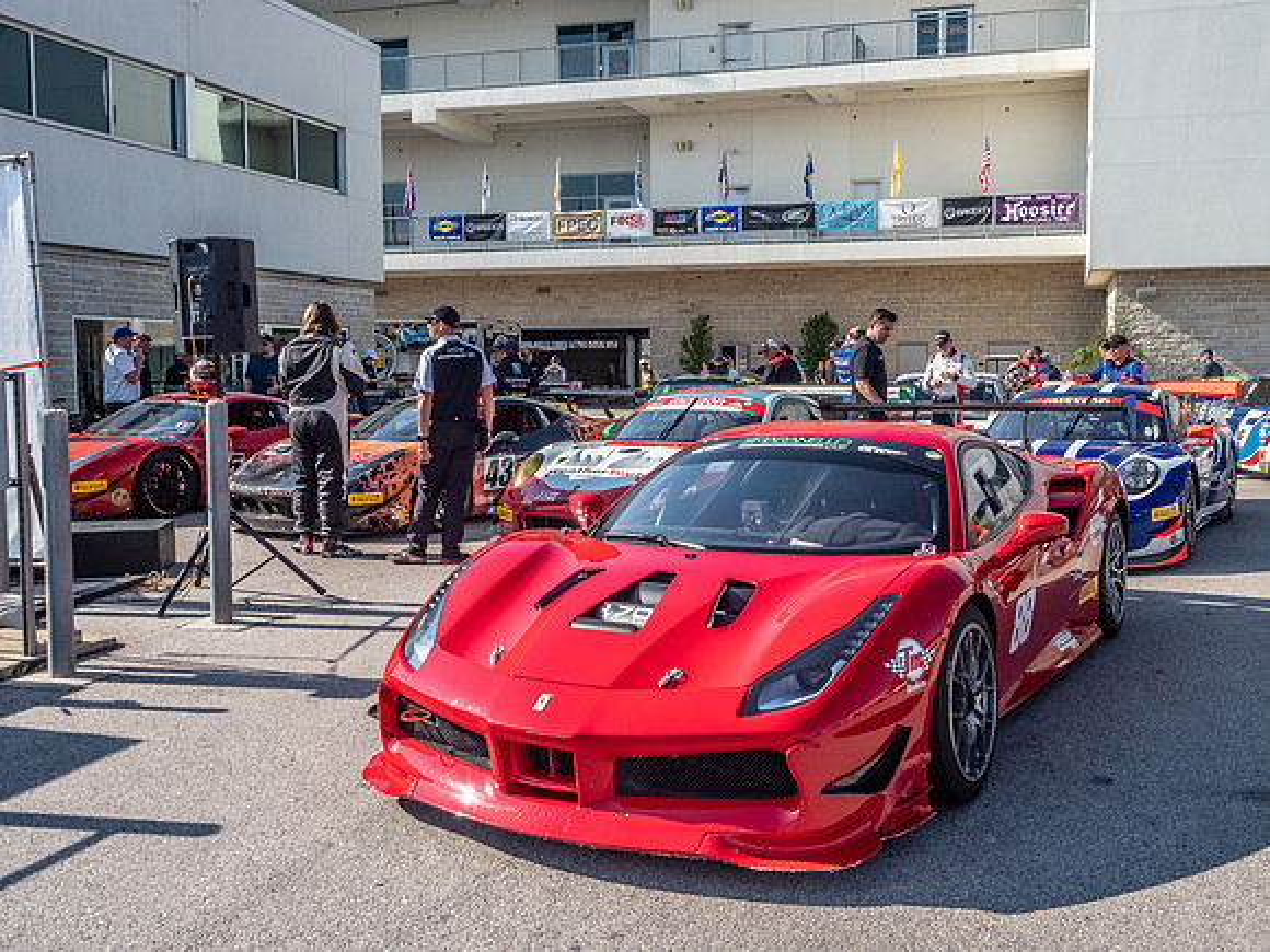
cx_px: 696
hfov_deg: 55.4
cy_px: 477
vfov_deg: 43.1
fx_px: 1207
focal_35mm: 33
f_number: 4.5
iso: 200
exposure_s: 1/1000
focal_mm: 15
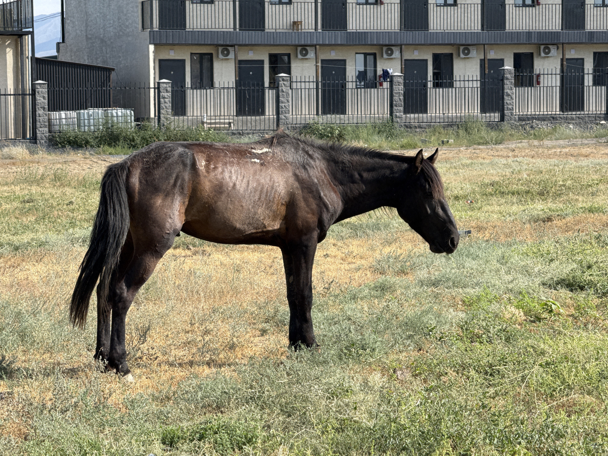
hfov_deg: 16.4
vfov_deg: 12.3
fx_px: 2108
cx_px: 304
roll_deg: +0.6
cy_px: 228
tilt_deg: -2.7
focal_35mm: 120
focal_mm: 15.66
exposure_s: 1/860
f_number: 2.8
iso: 50
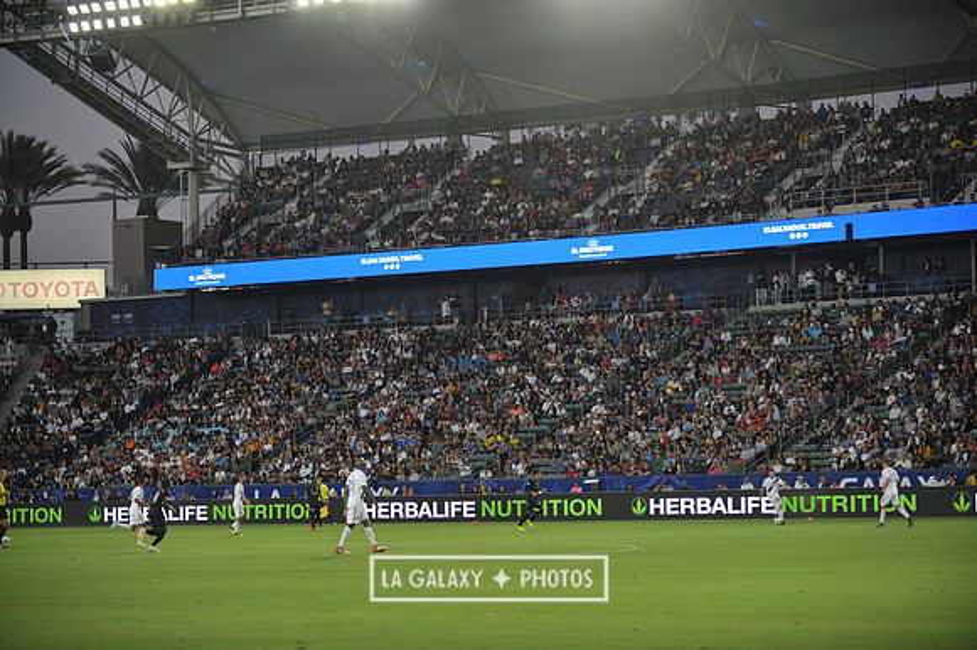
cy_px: 325
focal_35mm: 102
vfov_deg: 13.4
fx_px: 2766
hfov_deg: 20.0
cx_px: 488
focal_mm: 102
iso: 1250
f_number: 2.8
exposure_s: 1/1000
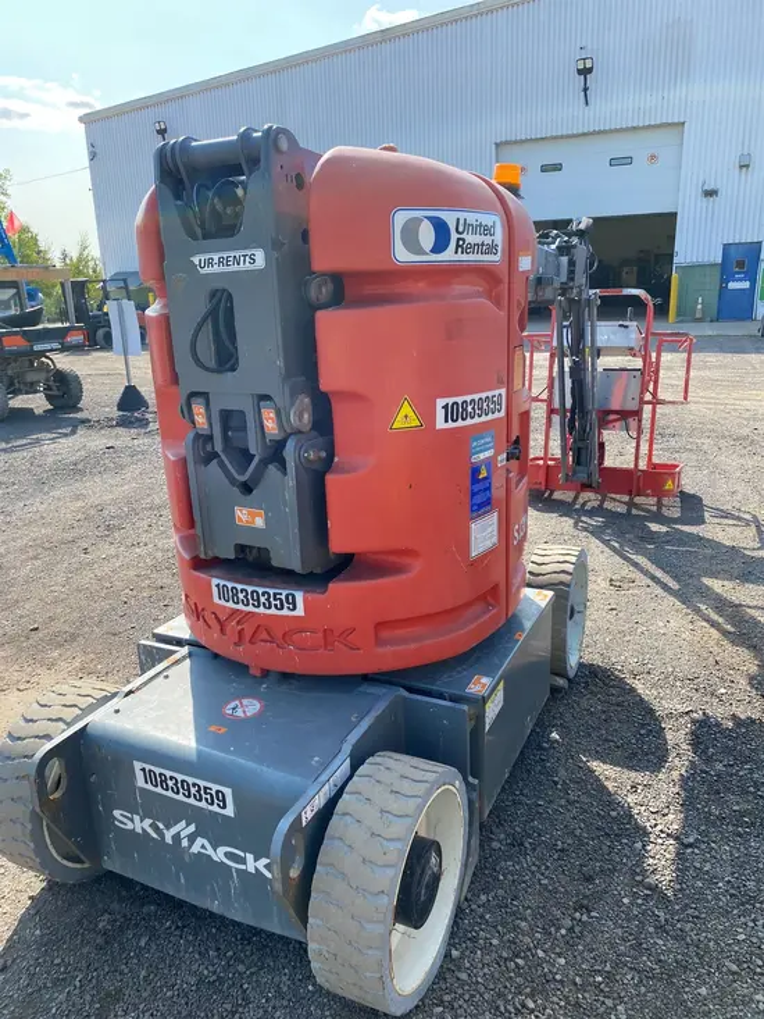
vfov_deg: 67.3
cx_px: 382
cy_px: 510
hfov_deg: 53.1
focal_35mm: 26
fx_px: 765
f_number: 1.8
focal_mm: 4.25
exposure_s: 1/919
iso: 32
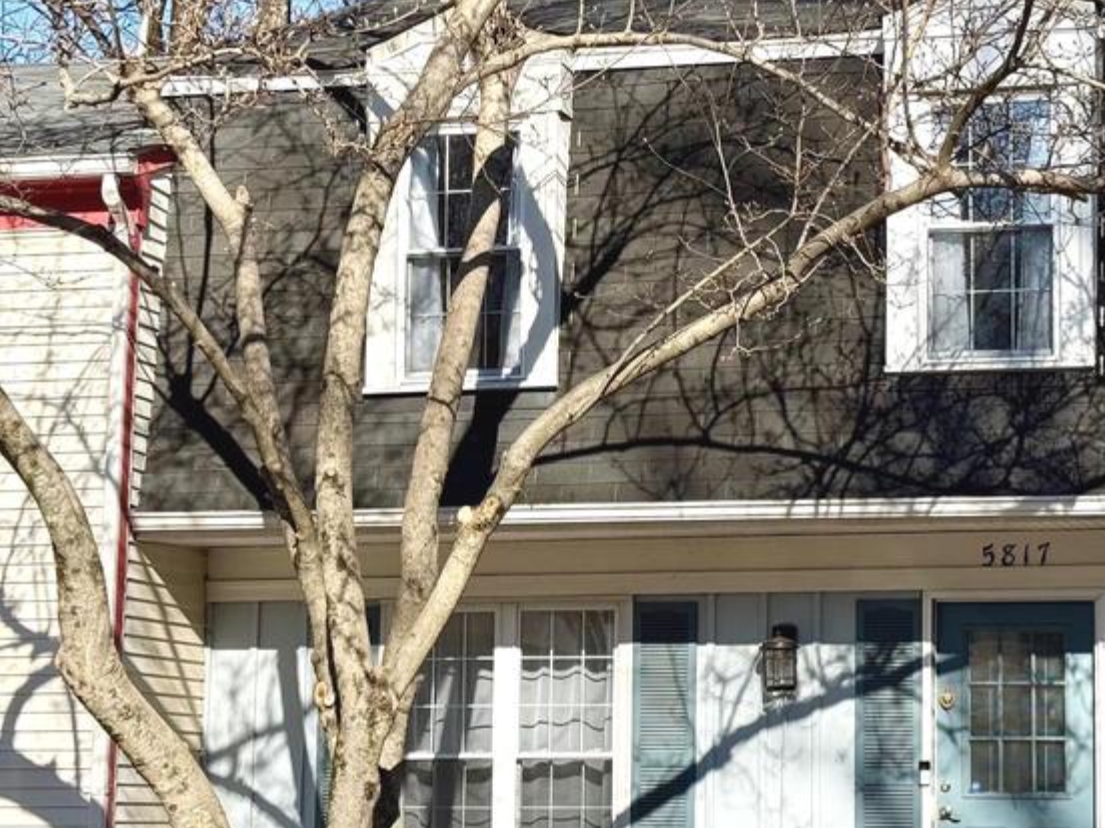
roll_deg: -0.8
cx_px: 737
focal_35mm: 89
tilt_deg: +8.4
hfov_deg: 21.9
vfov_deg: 16.6
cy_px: 442
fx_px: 2841
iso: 64
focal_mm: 6.76
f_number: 1.78
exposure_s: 1/3096
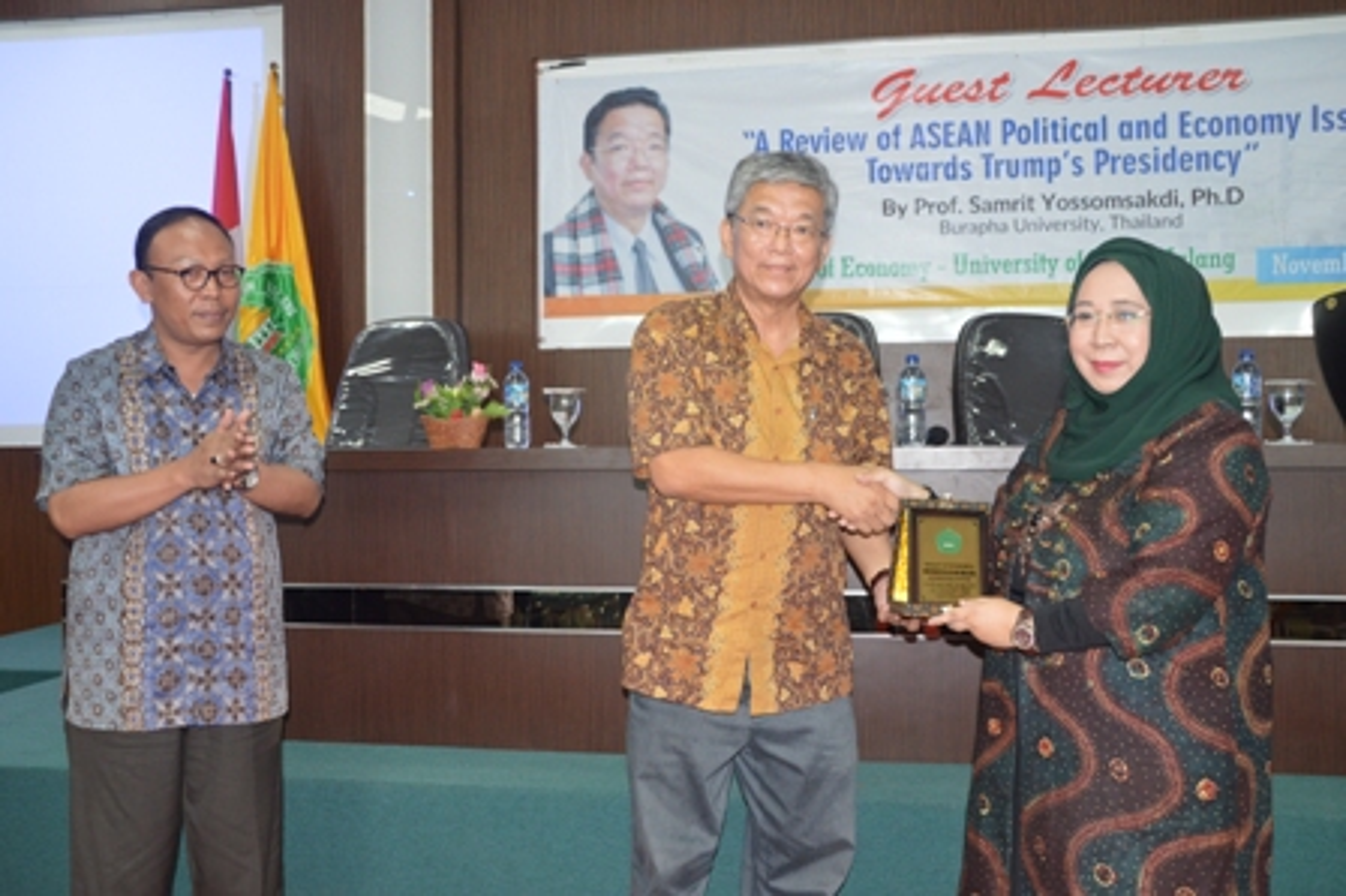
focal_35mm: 34
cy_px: 448
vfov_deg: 38.3
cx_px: 673
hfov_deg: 55.1
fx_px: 1289
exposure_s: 1/60
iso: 1100
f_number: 3.8
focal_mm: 23
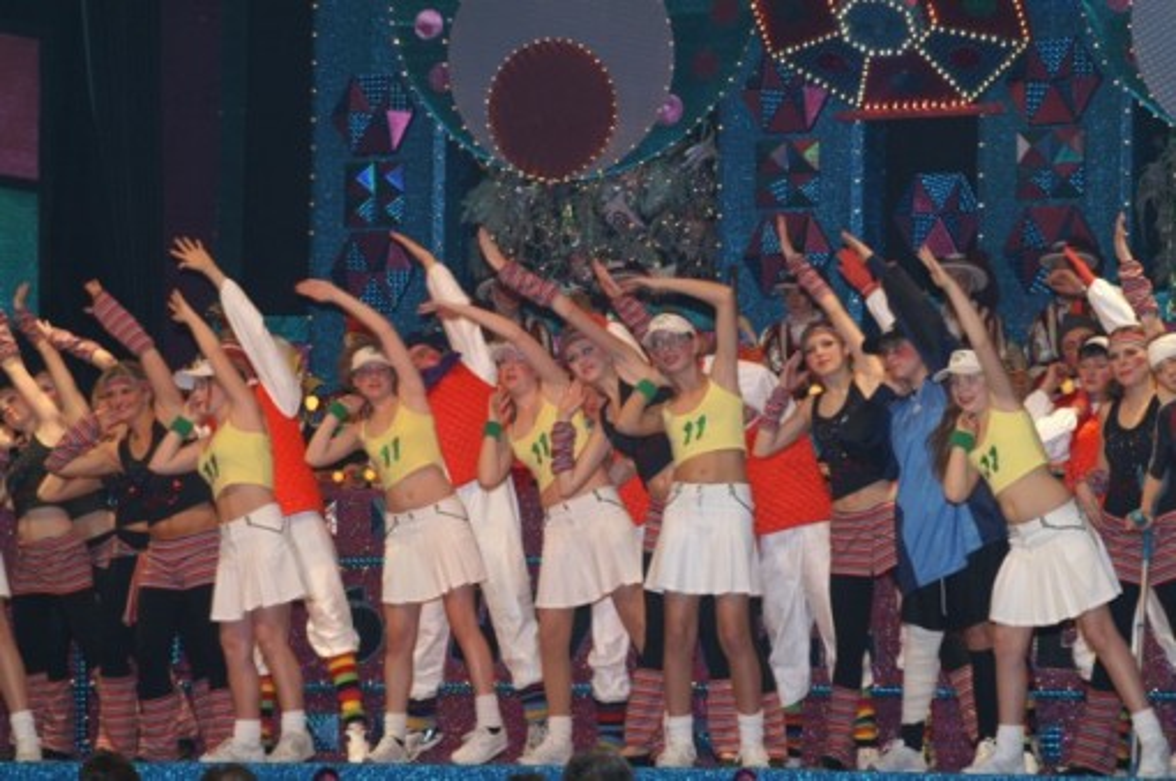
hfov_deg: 16.1
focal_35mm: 128
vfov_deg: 10.7
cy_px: 390
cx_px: 588
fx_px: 4161
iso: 400
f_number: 5.6
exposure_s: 1/60
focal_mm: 85
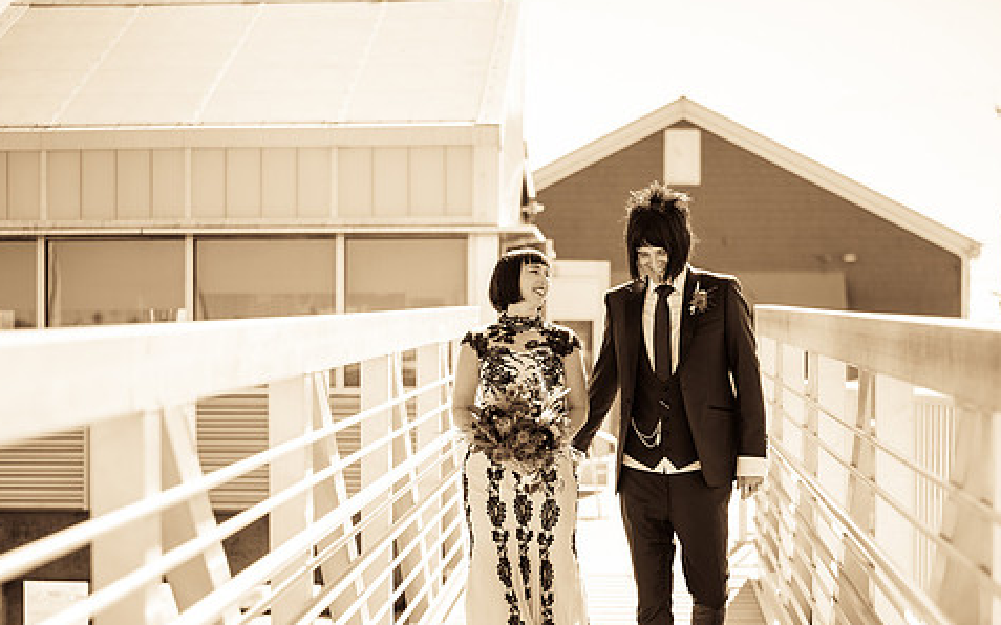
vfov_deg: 20.9
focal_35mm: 62
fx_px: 1691
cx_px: 510
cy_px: 391
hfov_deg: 33.0
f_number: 1.4
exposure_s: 1/6400
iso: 200
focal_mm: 50
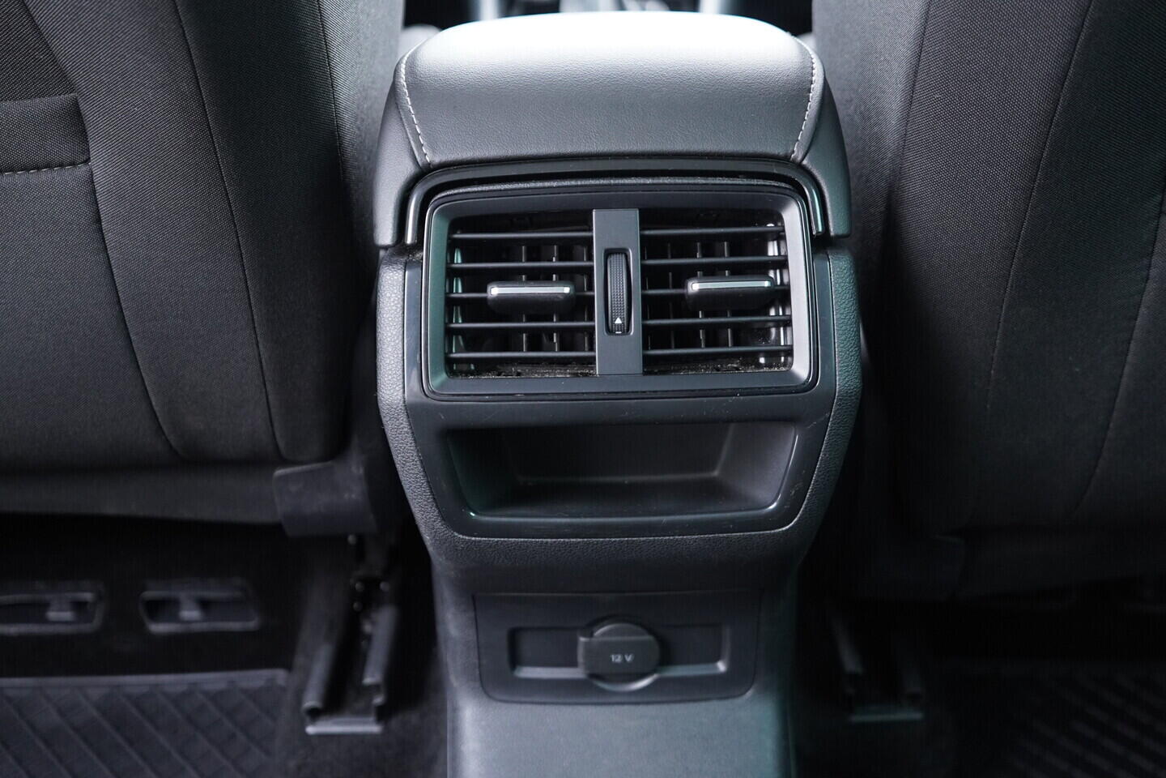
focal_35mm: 36
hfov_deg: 53.1
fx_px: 1166
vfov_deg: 36.9
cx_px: 583
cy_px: 389
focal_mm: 24
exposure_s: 1/40
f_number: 2.8
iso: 1600
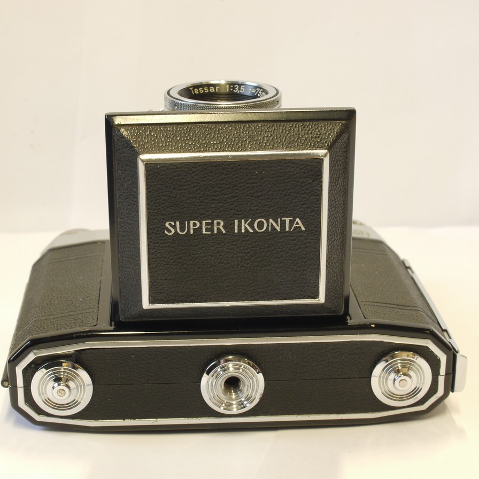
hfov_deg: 24.3
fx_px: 1112
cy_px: 240
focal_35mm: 71
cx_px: 200
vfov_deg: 24.3
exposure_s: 1/8
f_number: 9
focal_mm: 30
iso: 400
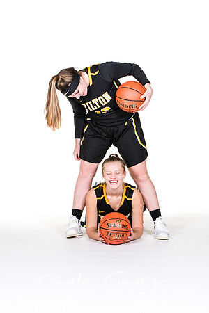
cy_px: 156
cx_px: 104
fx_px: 1241
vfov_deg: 14.4
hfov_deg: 9.6
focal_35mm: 142
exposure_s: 1/160
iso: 200
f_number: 6.3
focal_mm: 95
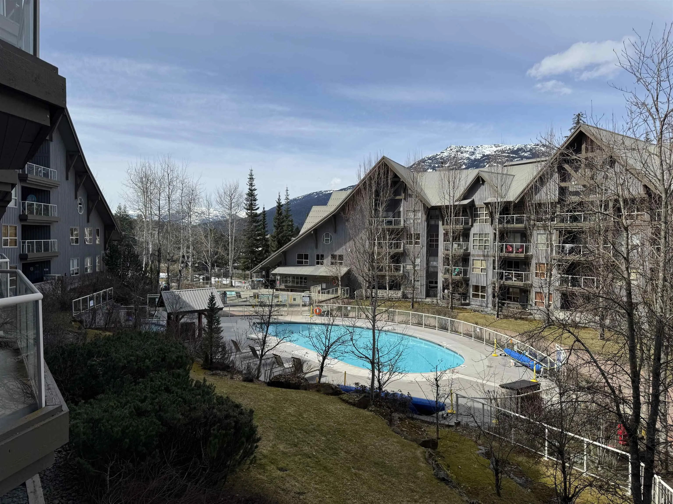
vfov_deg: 56.8
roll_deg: -0.1
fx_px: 467
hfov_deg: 71.6
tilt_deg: -1.4
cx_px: 336
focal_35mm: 24
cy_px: 252
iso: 80
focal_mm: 6.76
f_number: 1.78
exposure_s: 1/5814
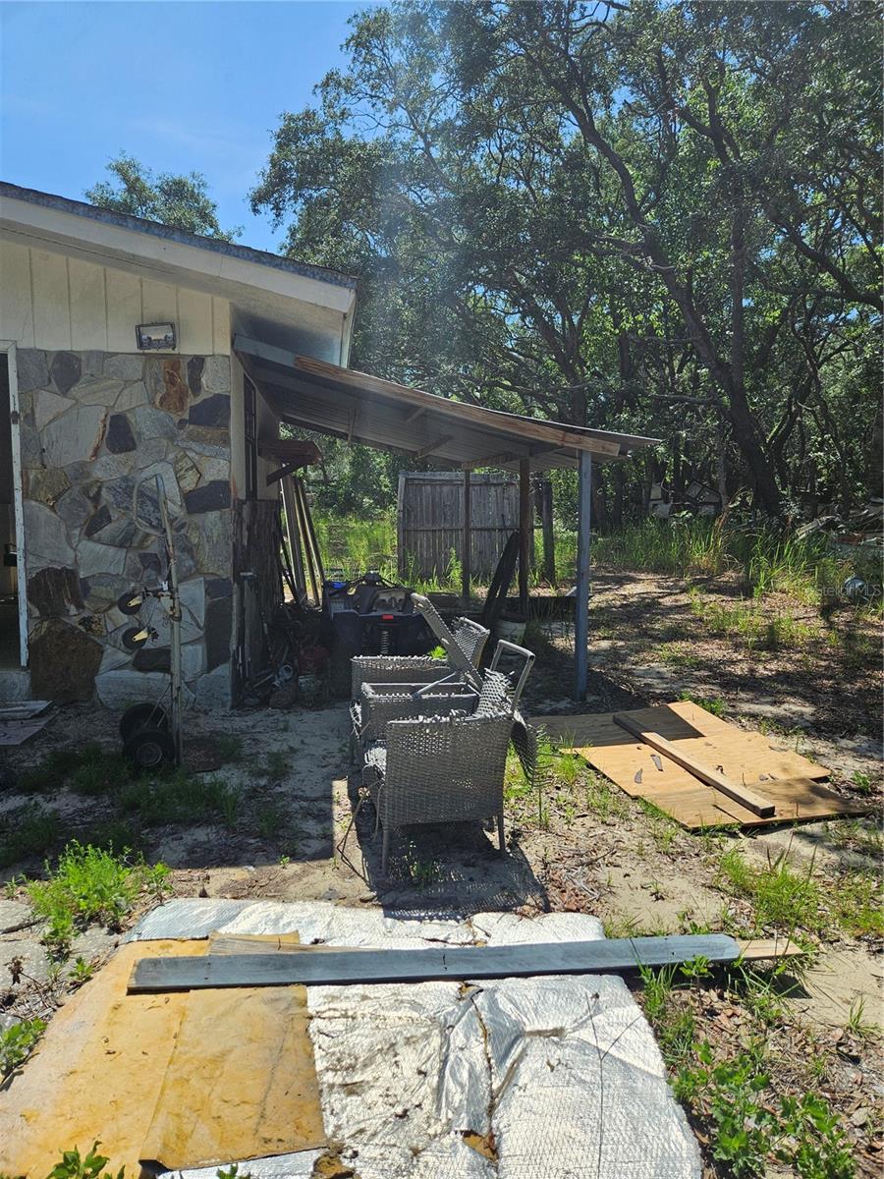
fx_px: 783
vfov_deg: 73.9
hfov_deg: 58.9
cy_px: 590
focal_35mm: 23
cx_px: 442
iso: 25
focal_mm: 5.4
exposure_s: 1/2296
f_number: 1.8
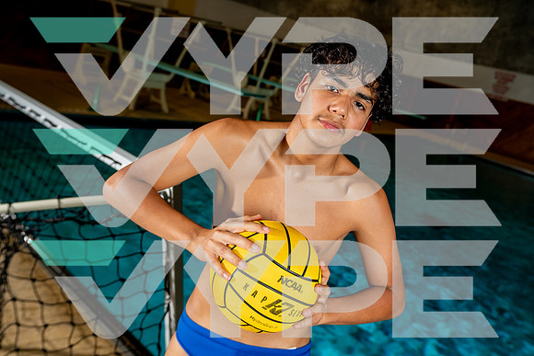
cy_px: 174
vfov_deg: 39.5
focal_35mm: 33
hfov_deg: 56.5
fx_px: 496
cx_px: 270
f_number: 3.5
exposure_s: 1/250
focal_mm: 30
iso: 320
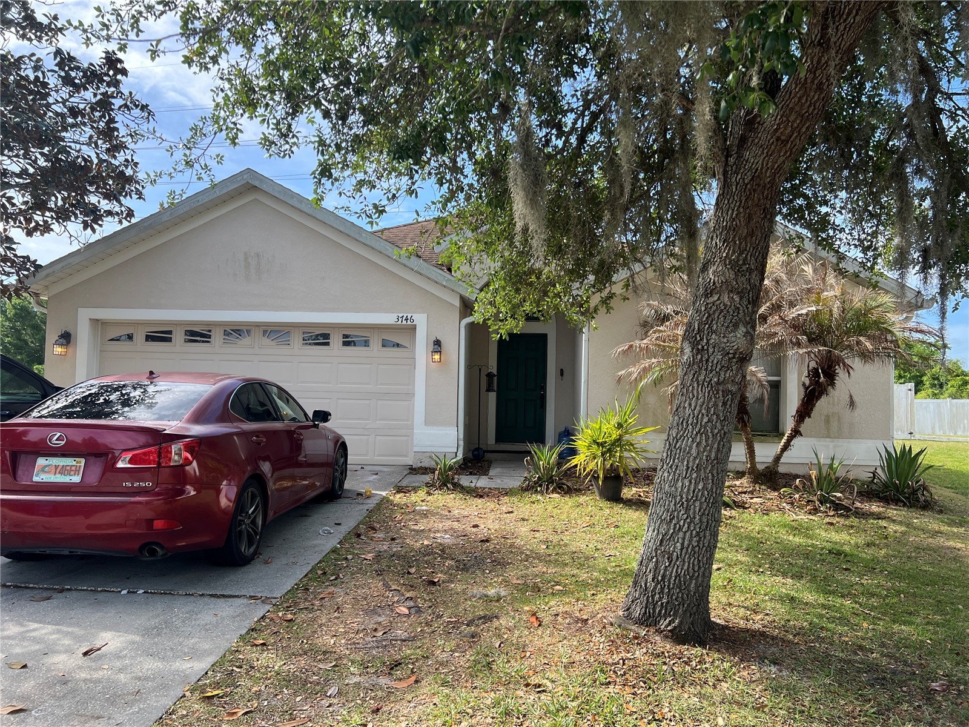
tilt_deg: +1.4
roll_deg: -0.8
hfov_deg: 67.3
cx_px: 484
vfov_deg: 53.1
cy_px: 364
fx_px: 728
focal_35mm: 26
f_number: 1.5
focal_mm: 5.7
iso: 50
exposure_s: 1/1100
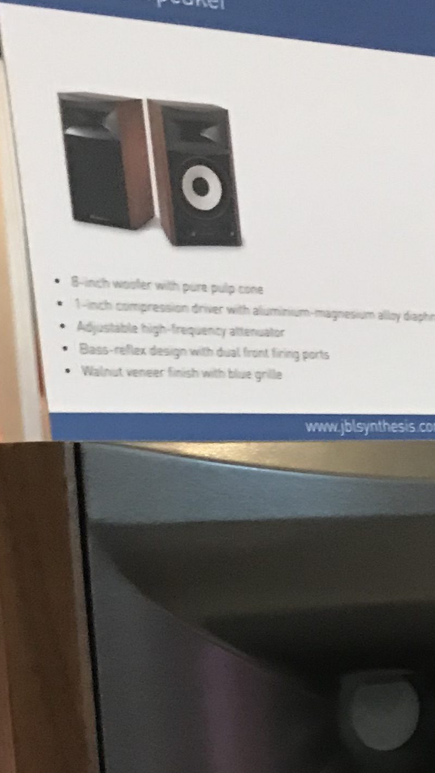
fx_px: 1764
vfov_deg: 22.5
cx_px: 473
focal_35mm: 86
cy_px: 968
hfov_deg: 13.8
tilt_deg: -14.3
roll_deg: +0.5
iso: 100
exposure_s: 1/11
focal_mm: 3.99
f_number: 1.8
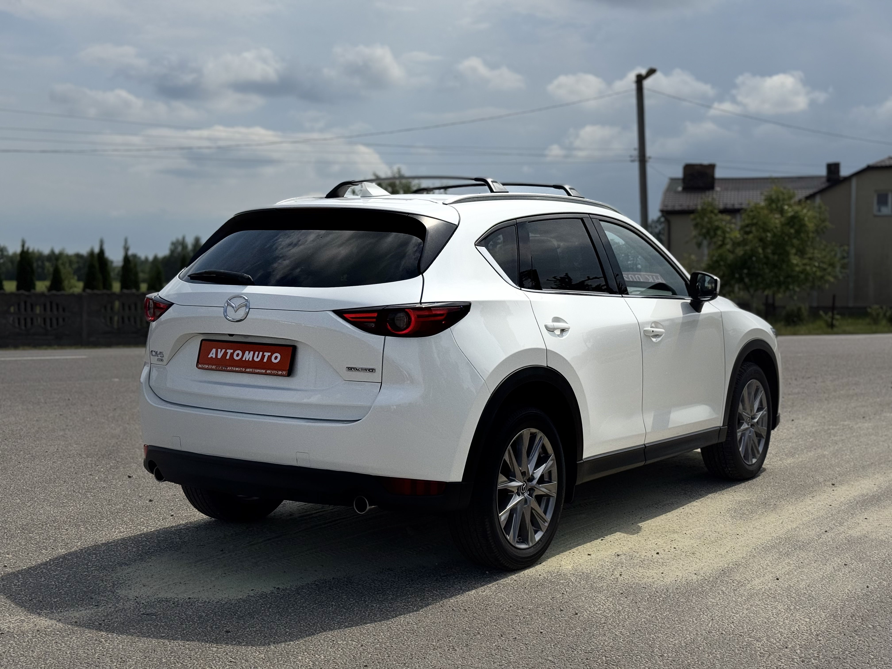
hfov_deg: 39.7
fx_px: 1237
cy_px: 334
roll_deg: -0.9
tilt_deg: -2.4
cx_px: 446
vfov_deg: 30.3
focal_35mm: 48
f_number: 1.78
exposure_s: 1/15385
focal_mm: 6.76
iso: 50
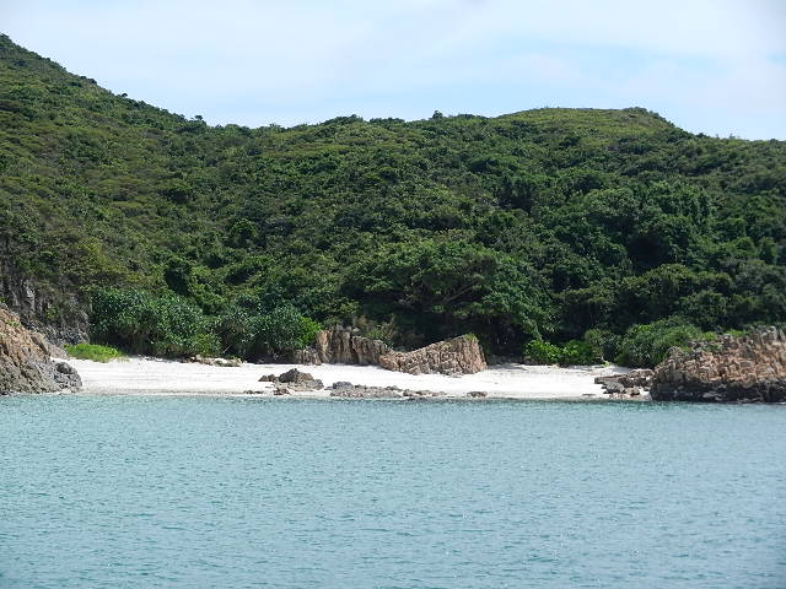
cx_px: 393
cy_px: 294
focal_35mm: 106
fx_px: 2407
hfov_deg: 18.5
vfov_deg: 14.0
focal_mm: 19.1
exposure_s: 1/800
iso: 160
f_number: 5
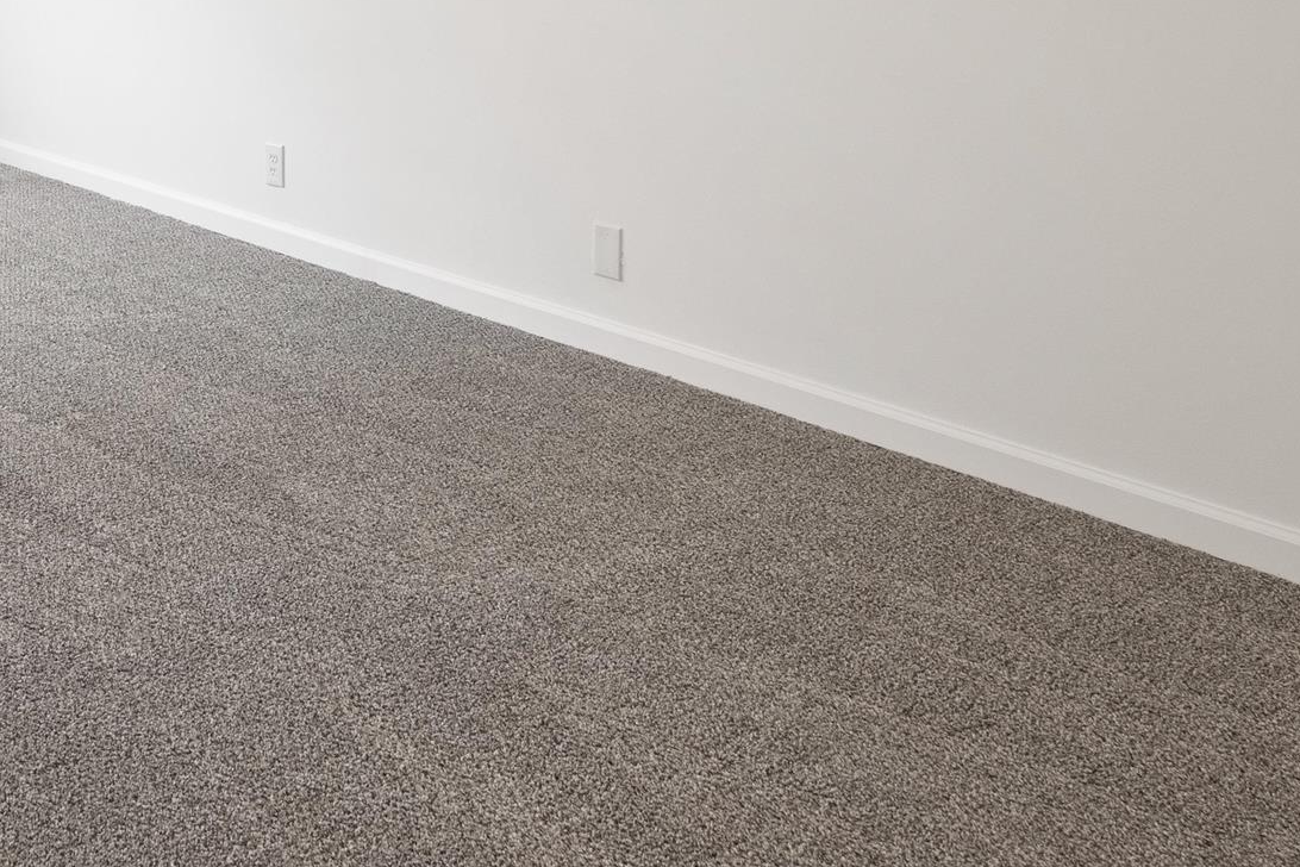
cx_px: -20
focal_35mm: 45
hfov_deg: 38.4
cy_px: -161
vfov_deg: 26.7
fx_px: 1625
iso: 1250
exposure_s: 1/60
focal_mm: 16
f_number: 5.6
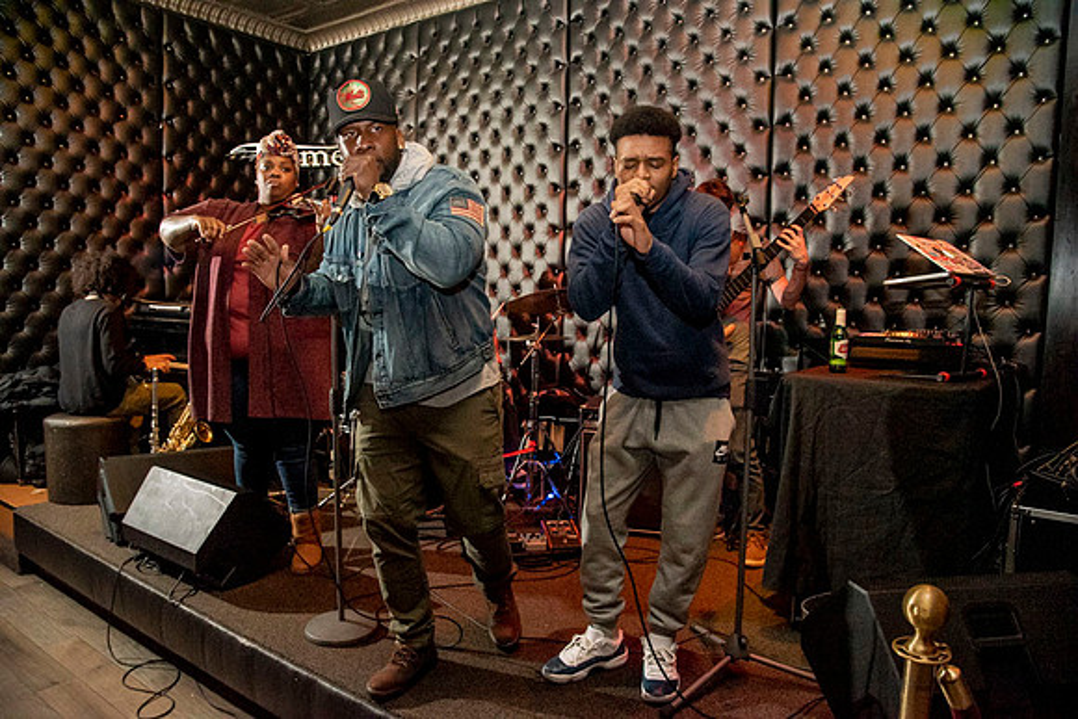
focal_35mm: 24
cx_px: 539
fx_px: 719
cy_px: 360
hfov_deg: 73.7
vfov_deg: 53.2
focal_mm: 24
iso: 6400
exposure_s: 1/200
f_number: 4
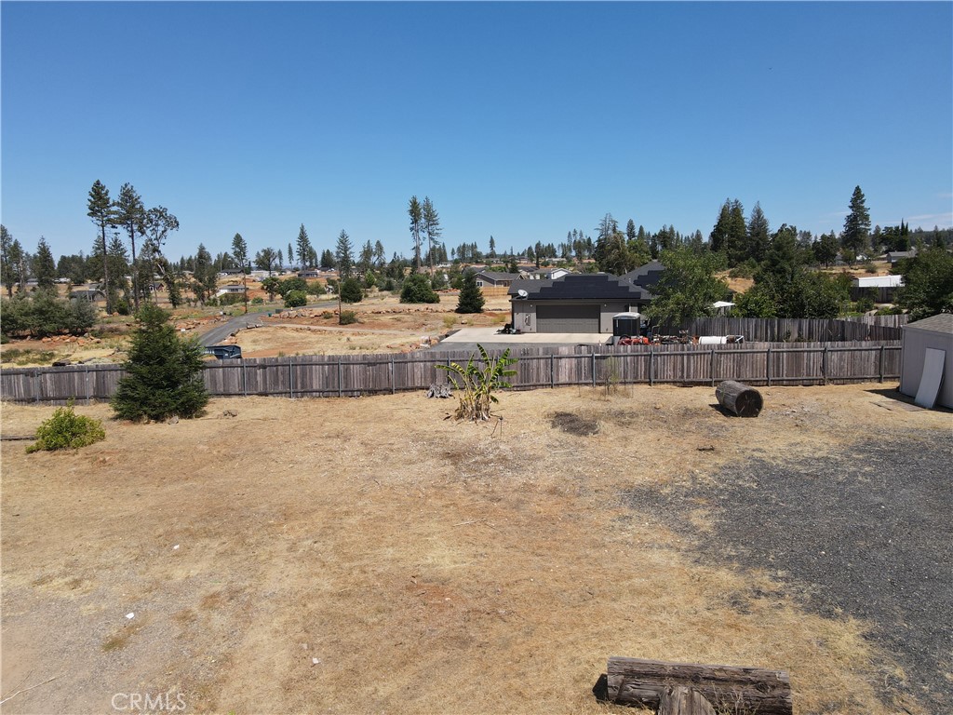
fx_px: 661
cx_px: 476
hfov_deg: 71.6
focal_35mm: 24
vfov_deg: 56.8
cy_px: 358
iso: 110
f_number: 2.8
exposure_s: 1/800
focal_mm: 4.5
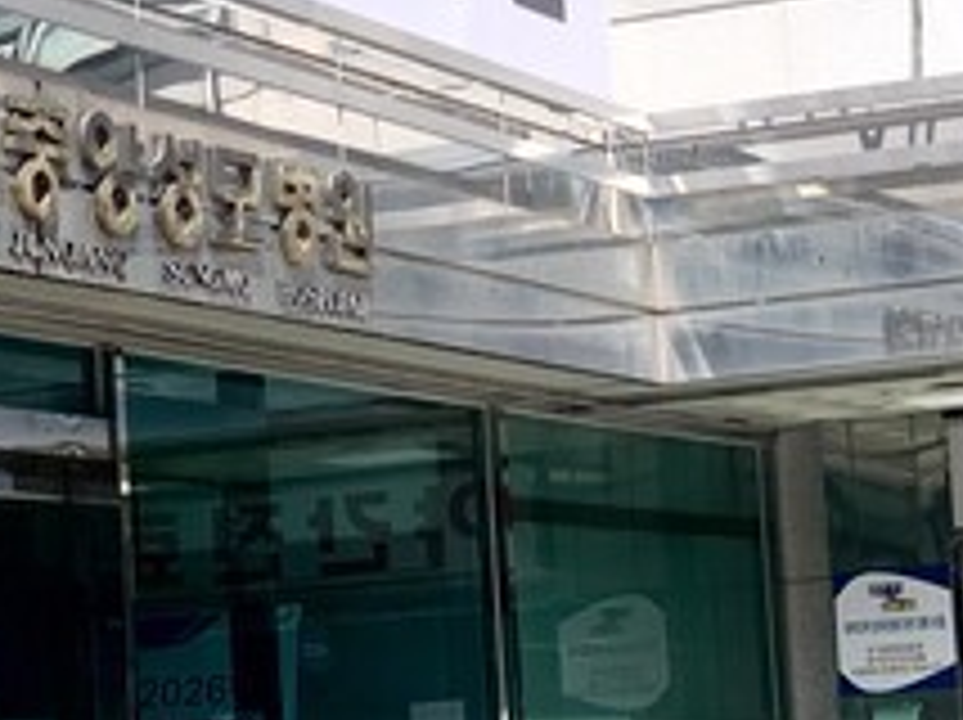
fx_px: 4057
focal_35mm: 146
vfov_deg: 10.1
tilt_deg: +9.7
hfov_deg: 13.5
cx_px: 526
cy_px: 202
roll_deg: +3.2
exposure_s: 1/749
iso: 16
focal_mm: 6
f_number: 2.4
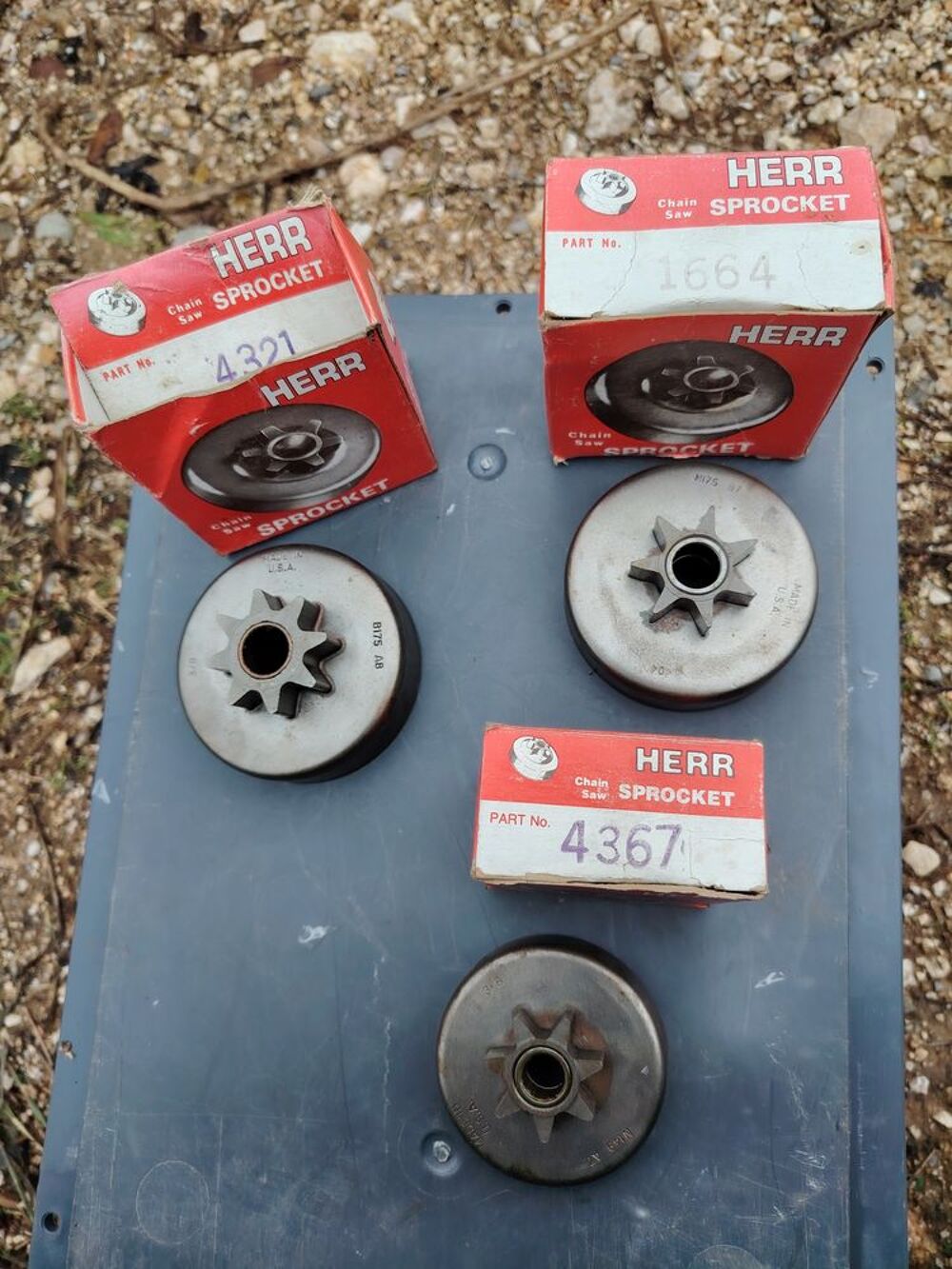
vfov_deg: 71.6
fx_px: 880
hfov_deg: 56.8
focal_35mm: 24
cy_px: 634
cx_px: 476
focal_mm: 5.25
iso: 170
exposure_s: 1/50
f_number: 1.75
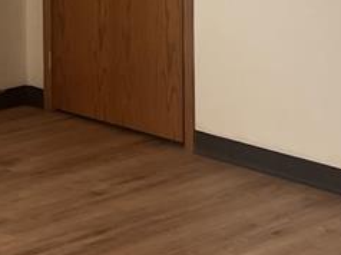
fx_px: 1378
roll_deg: +0.6
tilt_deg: -5.0
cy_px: -120
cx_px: 202
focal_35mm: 140
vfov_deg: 10.2
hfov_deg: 14.1
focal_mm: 5.7
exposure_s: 1/121
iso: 80
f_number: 1.5
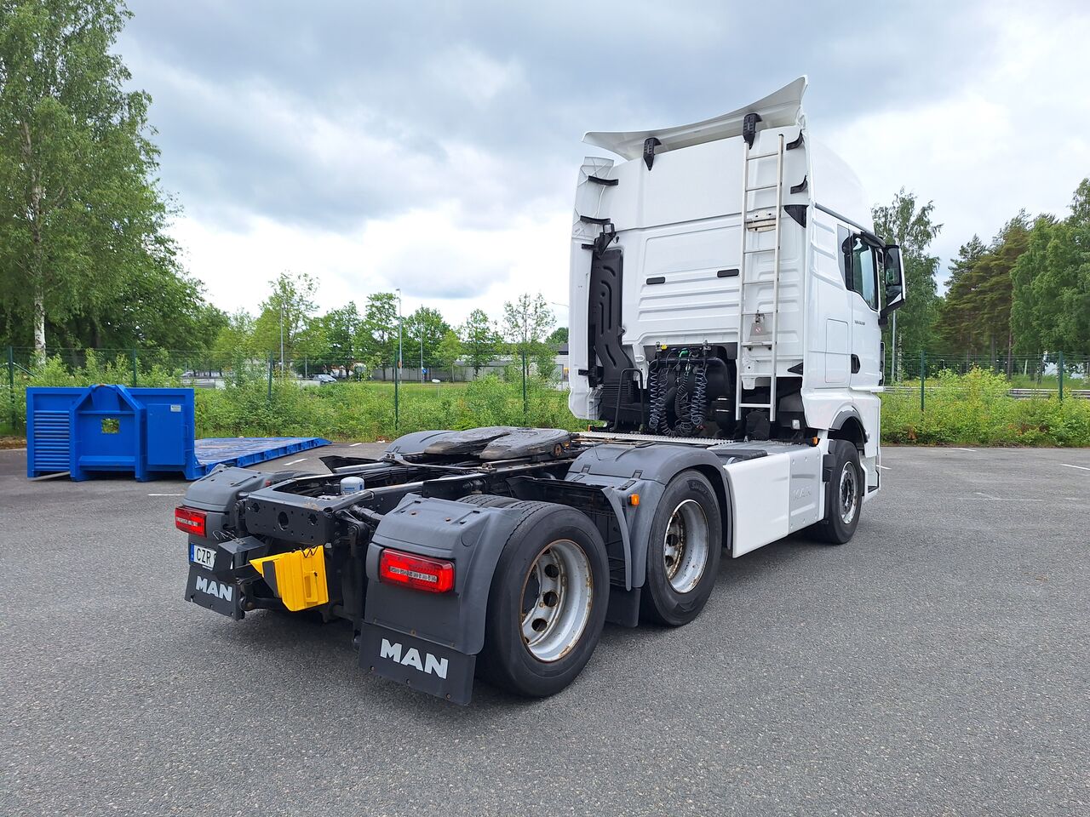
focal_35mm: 23
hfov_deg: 73.9
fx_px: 724
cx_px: 545
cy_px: 408
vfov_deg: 58.9
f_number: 1.8
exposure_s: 1/955
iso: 40
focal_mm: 5.54
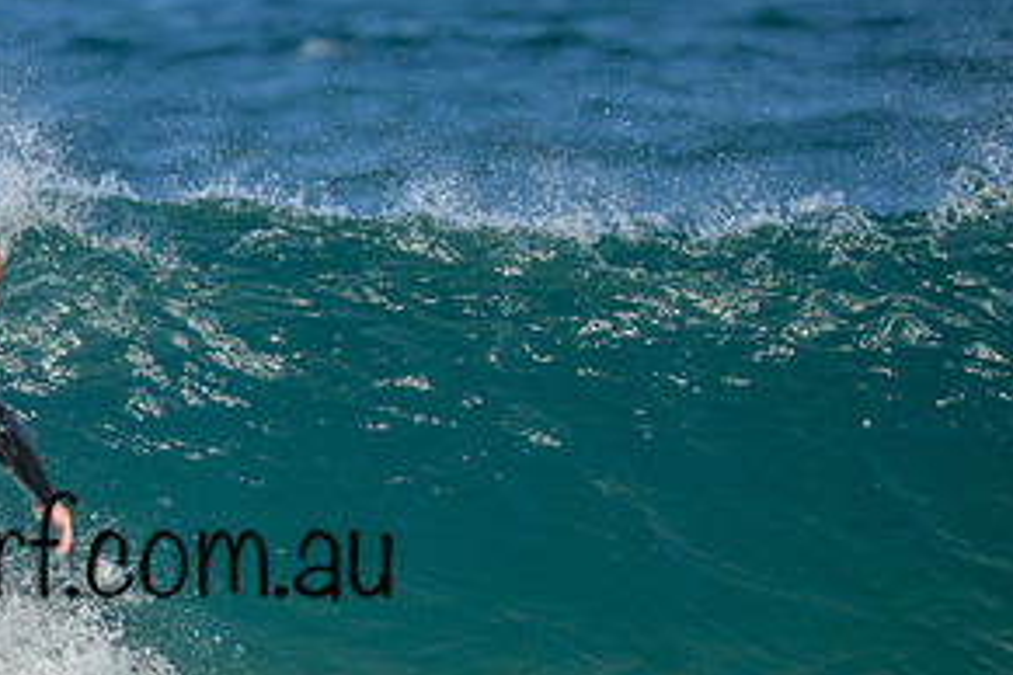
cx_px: 24
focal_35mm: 1592
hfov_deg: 1.3
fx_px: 44794
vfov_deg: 0.9
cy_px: 517
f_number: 6.3
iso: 450
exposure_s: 1/2000
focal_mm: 800
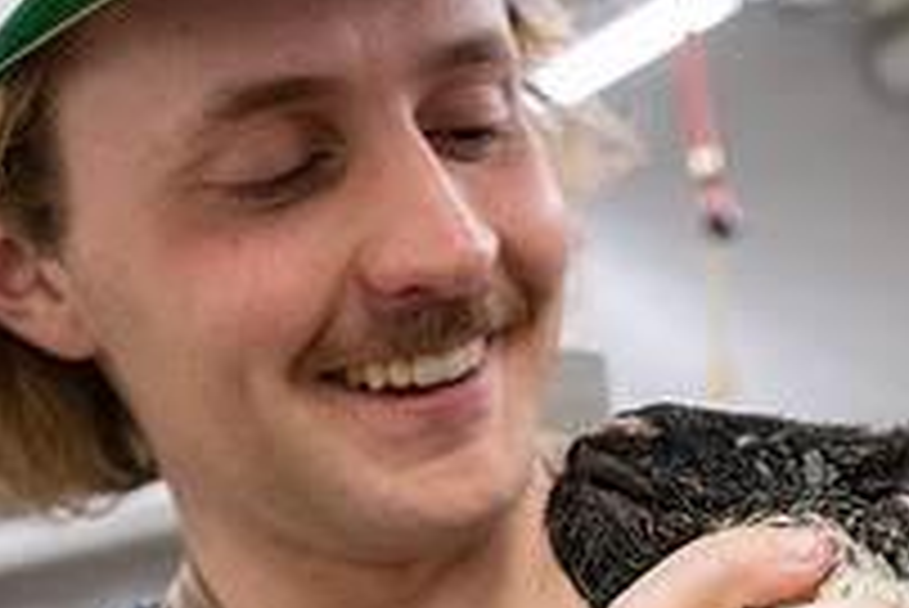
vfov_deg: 19.9
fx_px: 1668
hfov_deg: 30.1
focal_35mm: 66
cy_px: 642
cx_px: 644
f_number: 4
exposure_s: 1/200
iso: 3200
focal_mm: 23
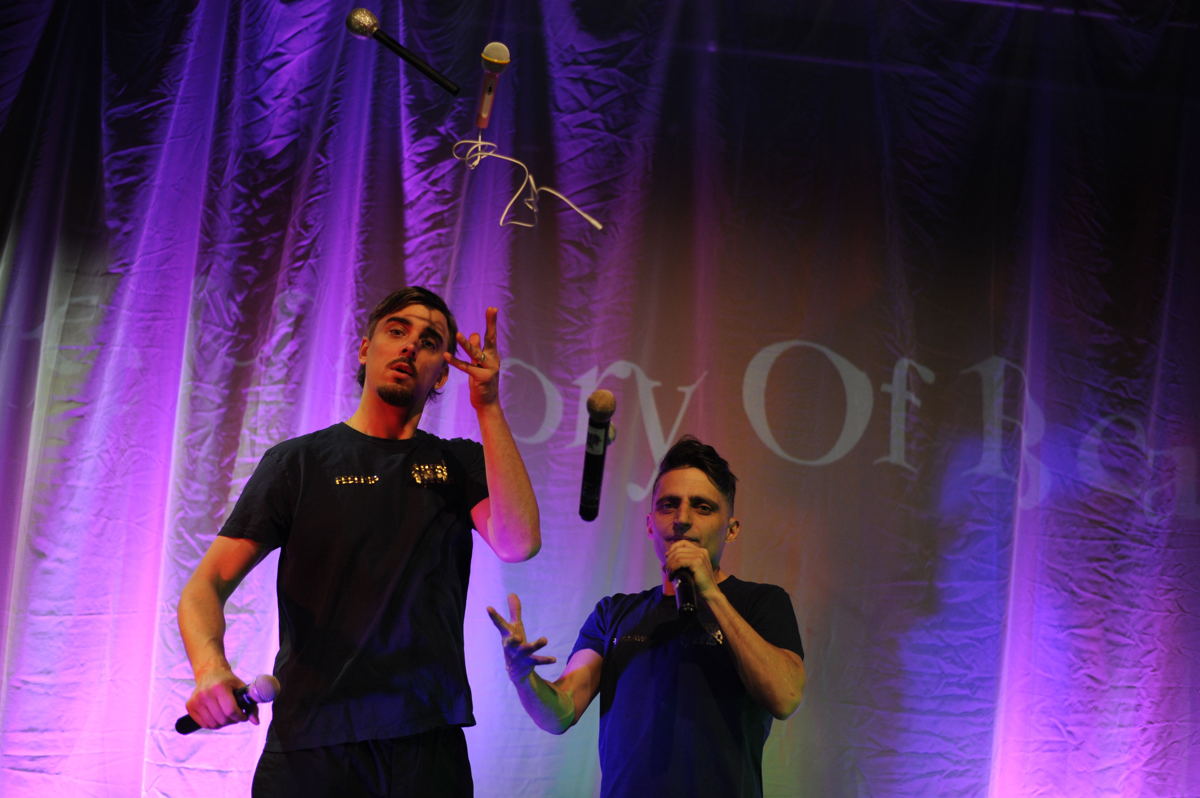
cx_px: 600
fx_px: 1666
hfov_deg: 39.6
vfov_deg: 27.0
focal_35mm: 50
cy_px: 399
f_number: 1.8
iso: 1600
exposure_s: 1/1000
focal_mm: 50
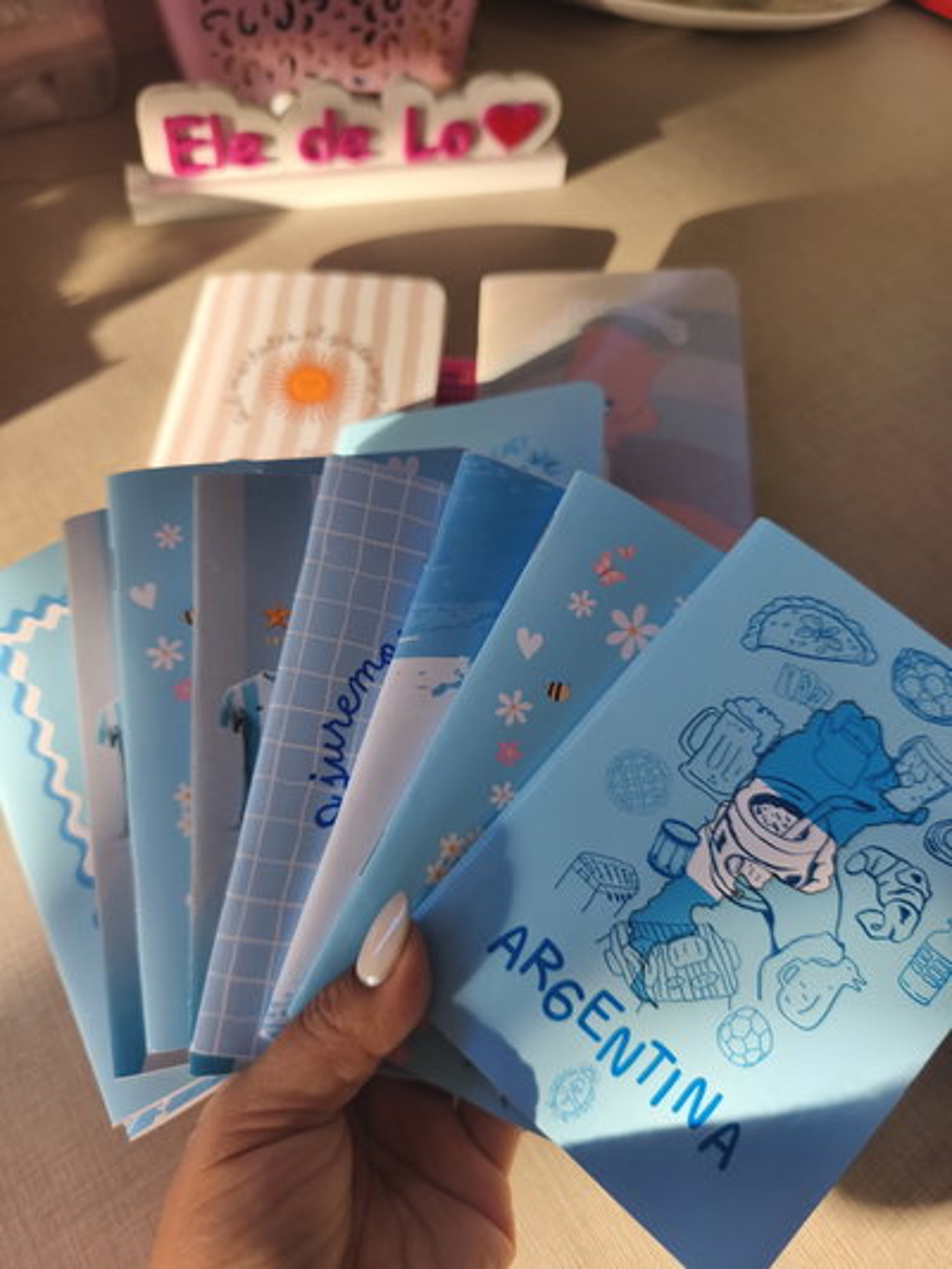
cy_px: 634
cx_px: 476
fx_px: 843
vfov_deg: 73.9
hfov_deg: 58.9
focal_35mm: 23
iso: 50
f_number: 1.65
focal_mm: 6.18
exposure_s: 1/140
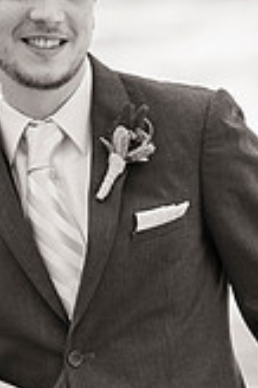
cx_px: 32
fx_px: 4578
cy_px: 263
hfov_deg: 3.2
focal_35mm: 425
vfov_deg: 4.9
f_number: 3.2
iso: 160
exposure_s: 1/160
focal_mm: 155
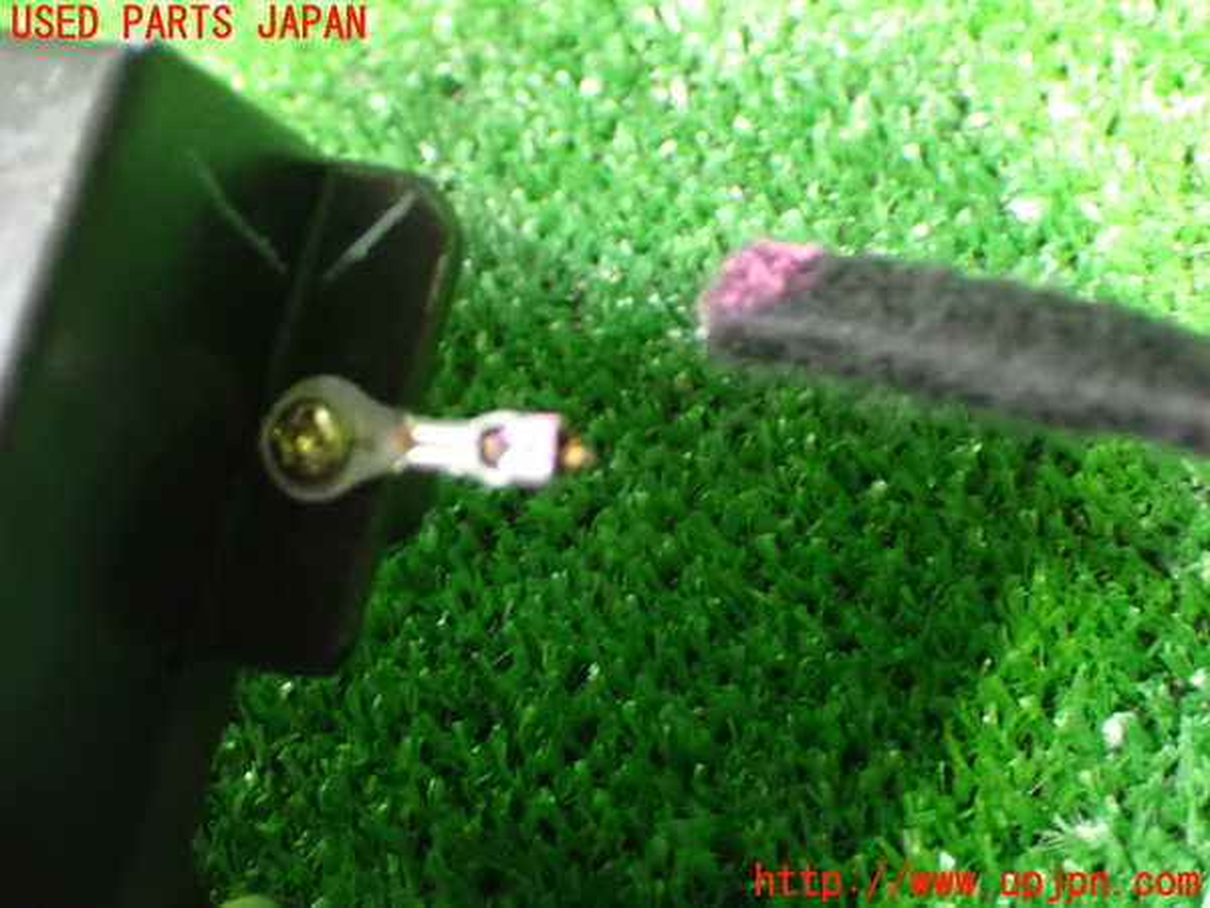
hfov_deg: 38.2
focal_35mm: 50
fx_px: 1748
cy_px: 454
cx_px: 605
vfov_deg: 29.1
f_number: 3.2
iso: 1600
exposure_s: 1/13
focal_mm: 9.01
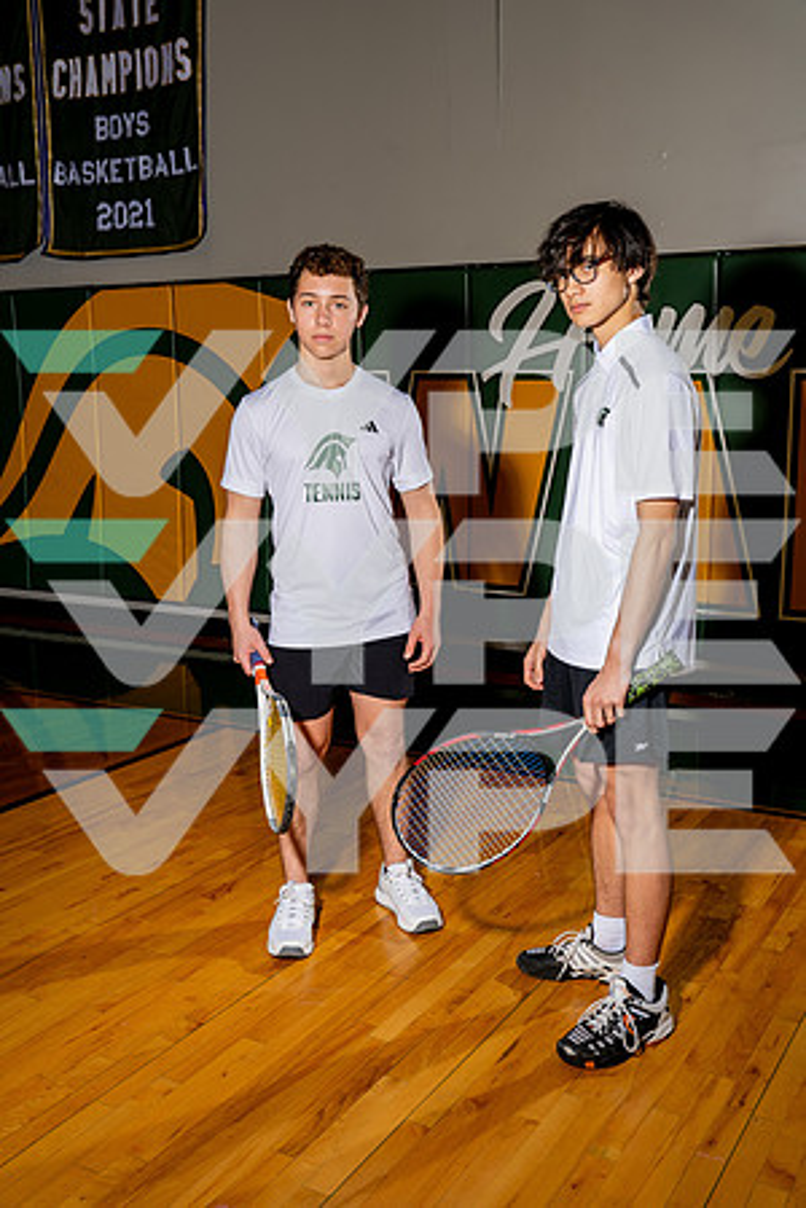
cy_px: 604
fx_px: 1242
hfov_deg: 35.9
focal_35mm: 37
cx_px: 403
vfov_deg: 51.9
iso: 100
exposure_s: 1/250
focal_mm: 37
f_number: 6.3
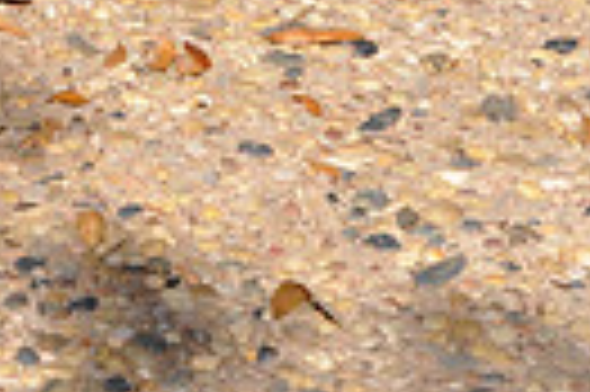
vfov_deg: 4.3
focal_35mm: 318
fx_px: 5205
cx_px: -261
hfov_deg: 6.4
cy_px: -286
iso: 200
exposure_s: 1/320
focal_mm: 48
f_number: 9
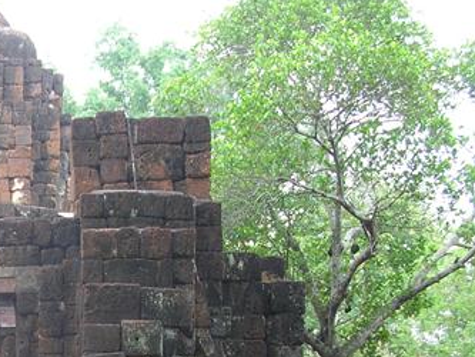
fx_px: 1318
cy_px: 381
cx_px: -87
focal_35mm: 96
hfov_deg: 19.3
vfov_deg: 15.1
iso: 50
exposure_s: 1/61.5
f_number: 3
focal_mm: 6.6
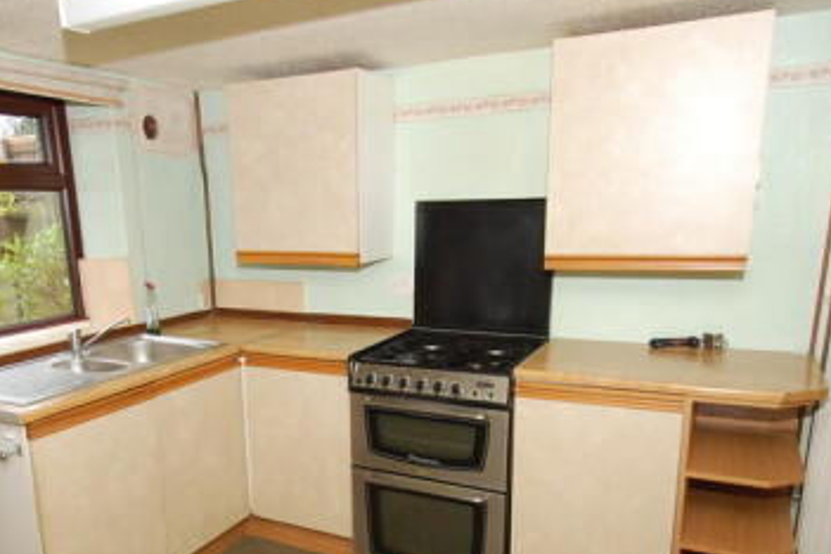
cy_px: 386
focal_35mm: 28
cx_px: 317
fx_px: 646
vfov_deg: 45.4
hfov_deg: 64.6
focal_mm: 10
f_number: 4
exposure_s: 1/60
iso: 400
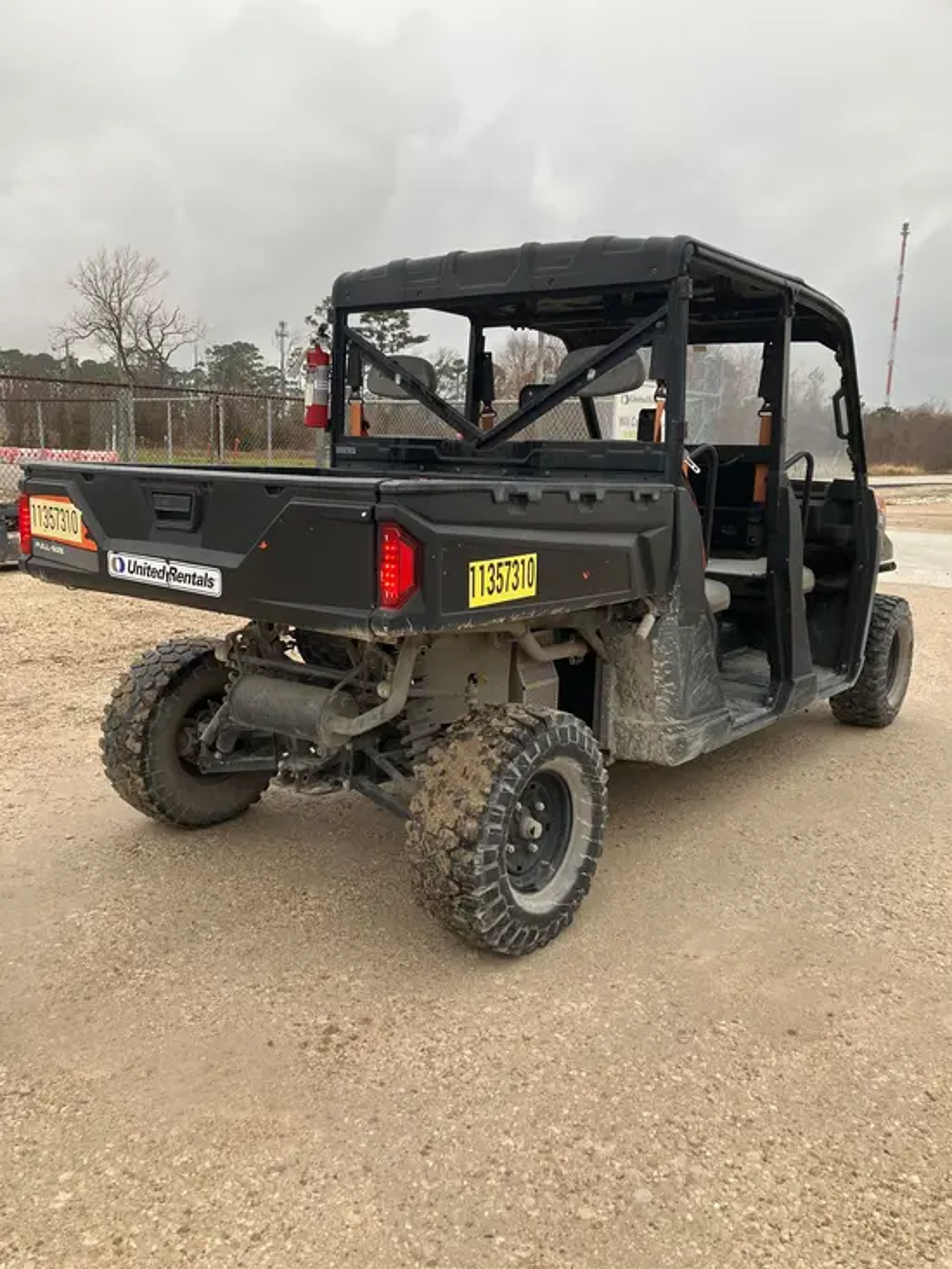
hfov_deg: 49.8
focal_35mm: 28
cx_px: 476
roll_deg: -1.5
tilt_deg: -9.9
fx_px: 1026
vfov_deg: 63.4
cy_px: 634
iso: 80
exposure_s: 1/60
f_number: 1.8
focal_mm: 3.99
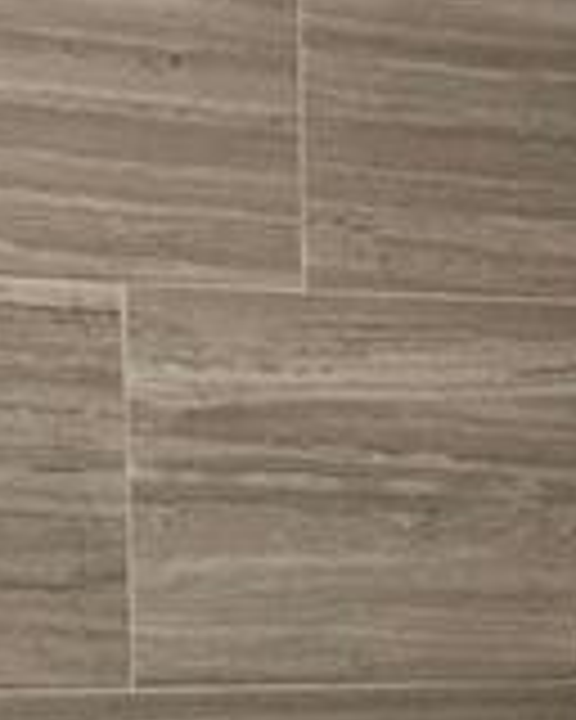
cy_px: 882
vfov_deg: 14.2
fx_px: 2792
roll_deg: +1.1
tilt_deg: -3.9
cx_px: 338
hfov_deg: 11.8
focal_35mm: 131
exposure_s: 1/15
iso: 40
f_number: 1.8
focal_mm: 4
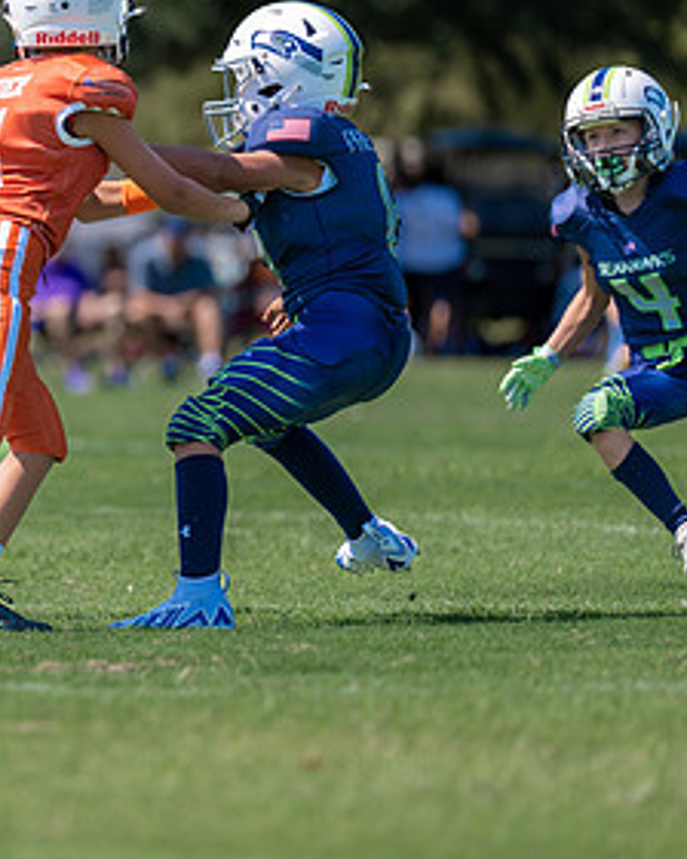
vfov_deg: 4.5
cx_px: -104
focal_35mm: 430
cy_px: 281
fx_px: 10929
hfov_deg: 3.6
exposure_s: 1/2000
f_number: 2.8
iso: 100
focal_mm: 200
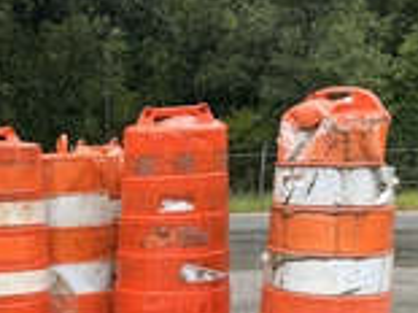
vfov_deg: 22.2
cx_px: 13
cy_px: 351
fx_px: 748
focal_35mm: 62
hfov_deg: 29.4
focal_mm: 6.76
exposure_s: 1/121
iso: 64
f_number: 1.78
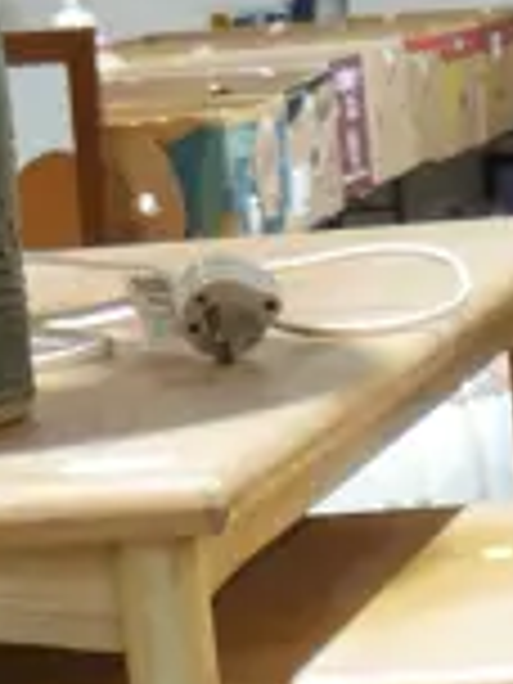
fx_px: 3735
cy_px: 1796
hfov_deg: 7.8
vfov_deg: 9.1
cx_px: 565
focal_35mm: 189
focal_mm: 14
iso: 640
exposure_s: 1/60
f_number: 3.5
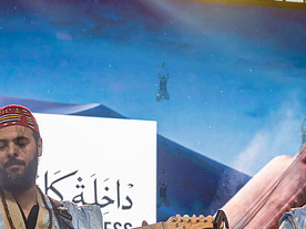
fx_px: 1246
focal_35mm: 141
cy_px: 158
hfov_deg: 14.0
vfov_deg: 10.5
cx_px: 184
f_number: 4.5
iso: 1600
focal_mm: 61
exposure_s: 1/640
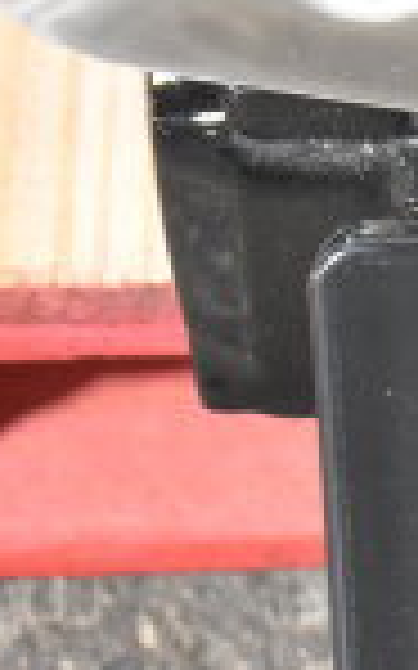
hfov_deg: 3.7
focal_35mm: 345
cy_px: 699
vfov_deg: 6.1
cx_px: 1258
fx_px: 6296
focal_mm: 55
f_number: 5.6
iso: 6400
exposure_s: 1/100
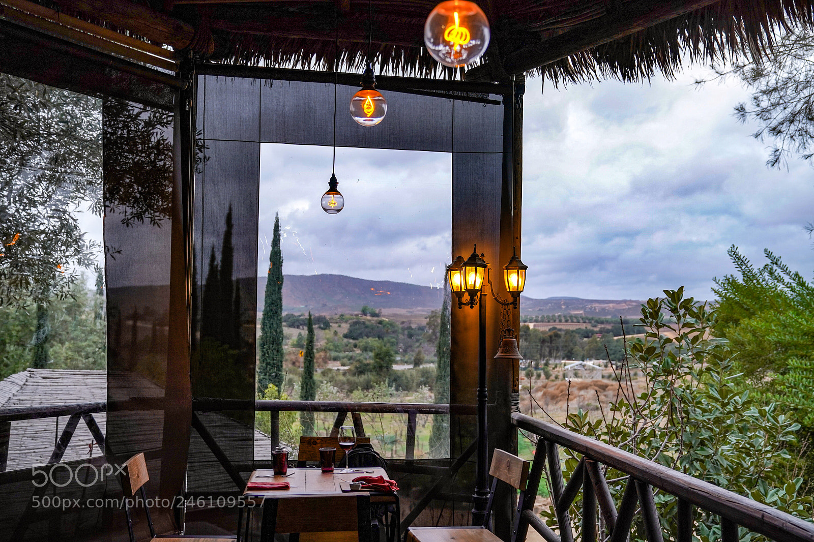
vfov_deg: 36.9
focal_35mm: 36
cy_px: 271
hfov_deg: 53.1
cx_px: 407
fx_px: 814
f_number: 4
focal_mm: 36
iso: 320
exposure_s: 1/60
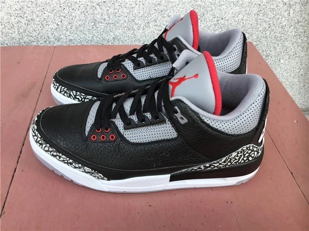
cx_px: 154
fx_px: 277
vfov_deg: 45.4
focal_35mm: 31
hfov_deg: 58.4
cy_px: 116
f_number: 2.4
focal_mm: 3.3
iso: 25
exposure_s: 1/227
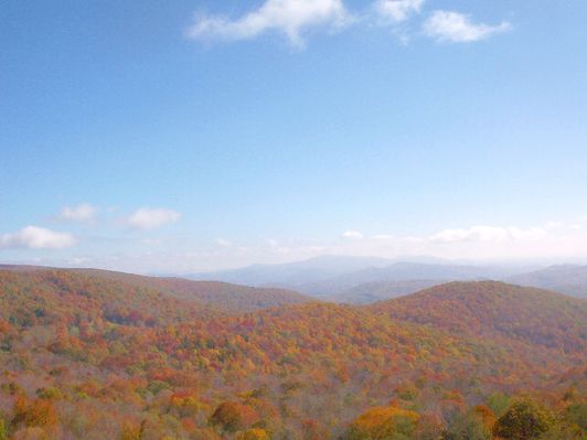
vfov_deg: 36.8
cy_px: 220
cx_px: 294
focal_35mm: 39
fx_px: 661
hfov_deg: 47.9
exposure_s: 1/458
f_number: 8
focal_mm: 6
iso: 100
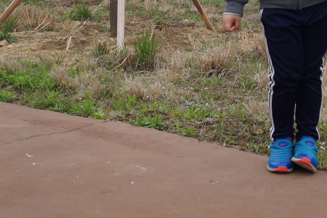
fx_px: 908
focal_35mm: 100
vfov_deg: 13.3
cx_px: 288
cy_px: -38
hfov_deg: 20.1
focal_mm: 26
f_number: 5.6
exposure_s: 1/125
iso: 100
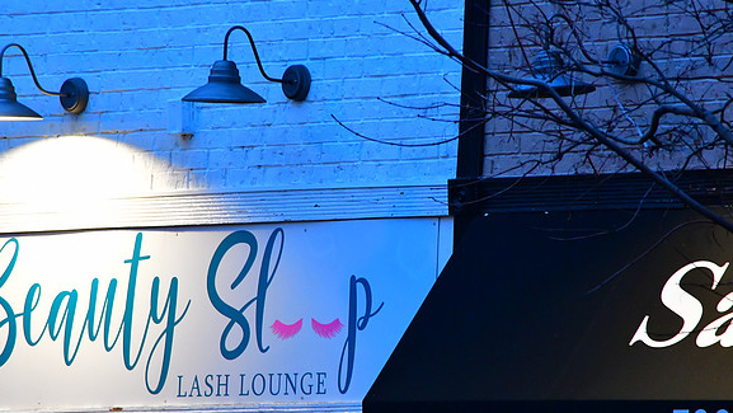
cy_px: 203
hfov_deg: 4.6
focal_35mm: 474
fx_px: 9216
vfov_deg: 2.6
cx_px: 366
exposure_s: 1/40
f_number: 13
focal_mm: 300
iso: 6400
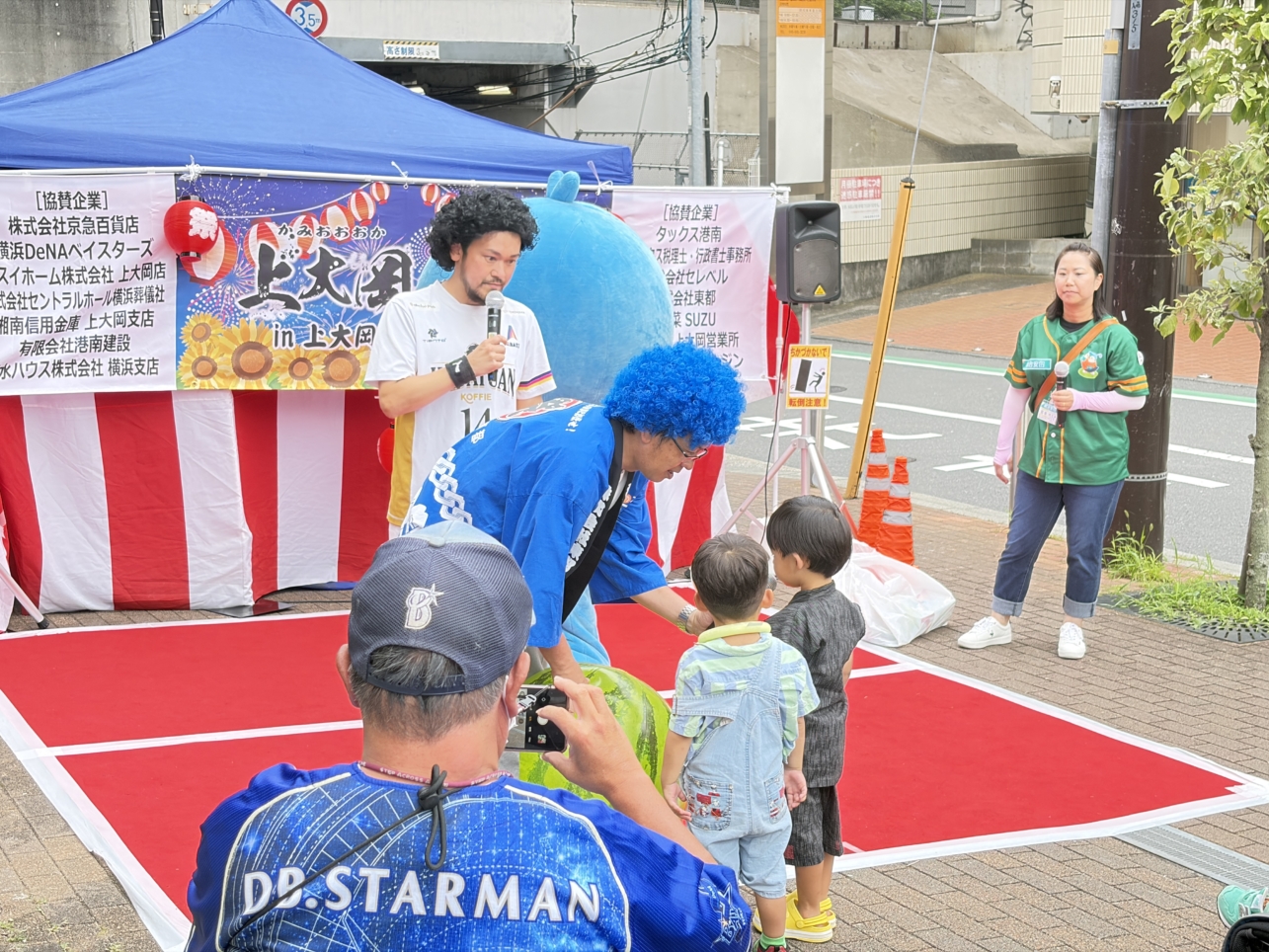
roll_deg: +0.9
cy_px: 476
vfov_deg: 28.0
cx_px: 634
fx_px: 1906
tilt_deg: -9.8
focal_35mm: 52
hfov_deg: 36.8
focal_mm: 5.96
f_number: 1.6
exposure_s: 1/193
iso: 100
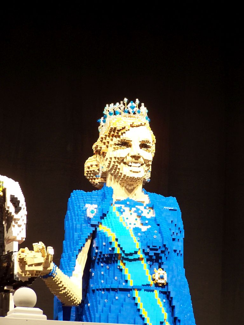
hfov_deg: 8.8
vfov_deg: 11.7
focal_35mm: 169
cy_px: 162
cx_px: 122
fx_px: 1588
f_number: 3.2
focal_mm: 28
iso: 80
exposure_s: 1/10
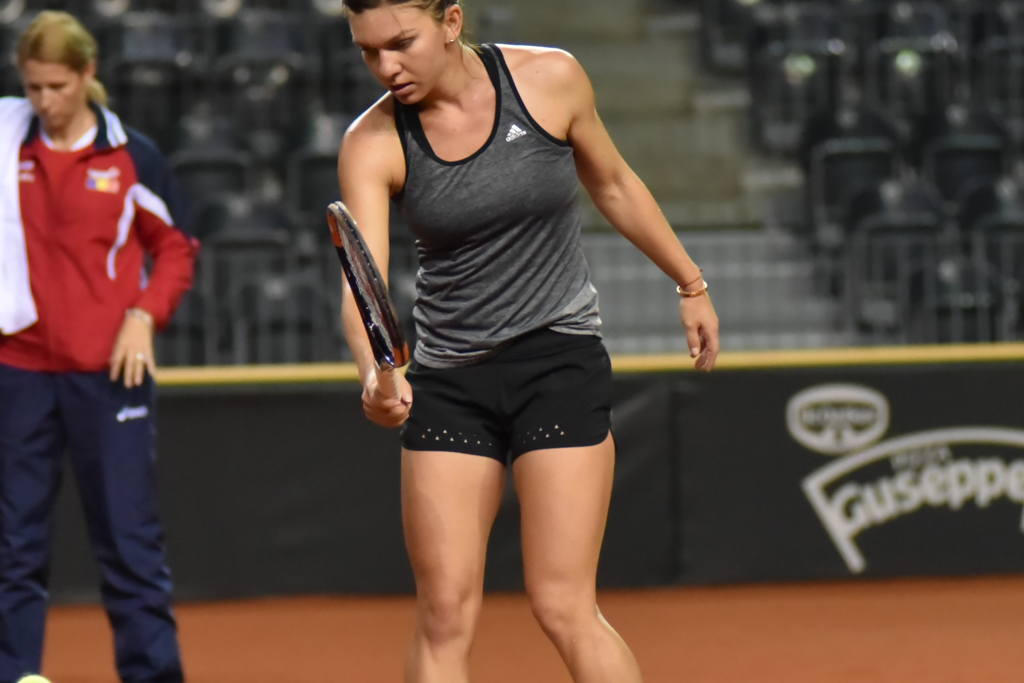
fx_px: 7284
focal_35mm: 256
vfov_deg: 5.4
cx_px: 370
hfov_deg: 8.0
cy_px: 360
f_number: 2.8
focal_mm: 135
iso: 4000
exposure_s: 1/4000
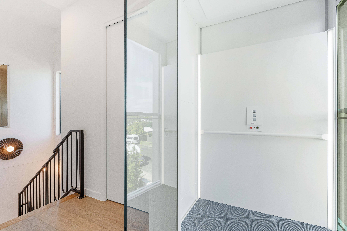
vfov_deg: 73.7
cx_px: 174
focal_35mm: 16
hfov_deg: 96.7
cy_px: 116
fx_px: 154
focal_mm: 16
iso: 400
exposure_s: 1/8
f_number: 8
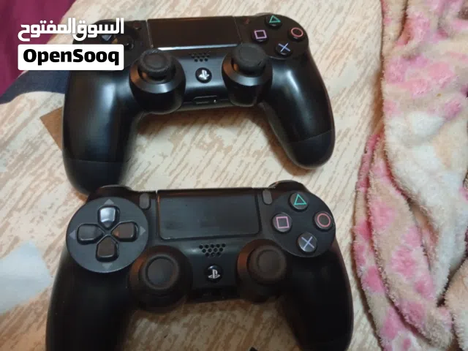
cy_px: 176
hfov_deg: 65.3
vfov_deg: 51.4
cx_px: 234
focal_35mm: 27
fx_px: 365
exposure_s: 1/20
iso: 1271
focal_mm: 3.98
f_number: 1.8
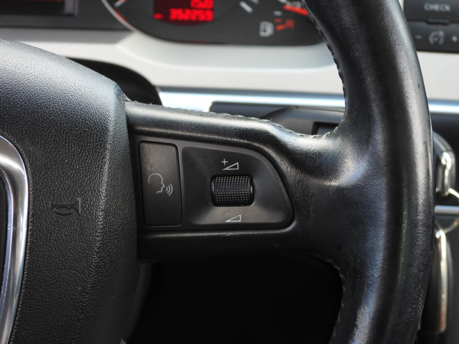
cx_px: 230
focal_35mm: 91
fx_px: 1207
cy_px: 172
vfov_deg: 16.2
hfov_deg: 21.5
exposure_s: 1/60
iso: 110
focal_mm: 16.3
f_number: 3.5
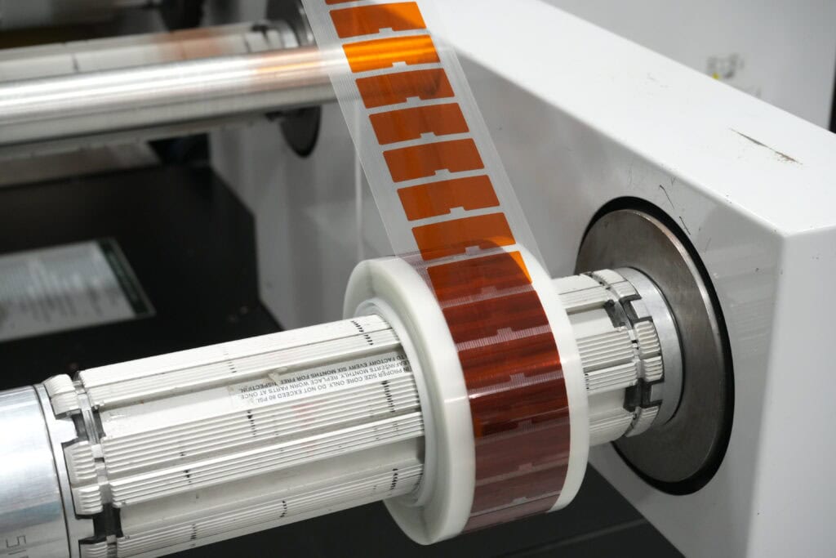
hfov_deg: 36.2
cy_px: 279
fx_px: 1277
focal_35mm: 55
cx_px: 418
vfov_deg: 24.6
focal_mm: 55
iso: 5000
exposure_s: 1/50
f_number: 10
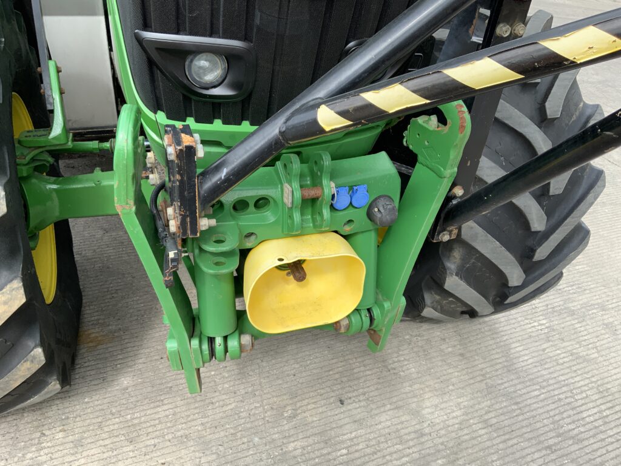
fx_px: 520
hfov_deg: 61.7
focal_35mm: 29
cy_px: 233
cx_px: 310
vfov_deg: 48.2
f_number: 1.8
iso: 16
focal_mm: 3
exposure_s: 1/389
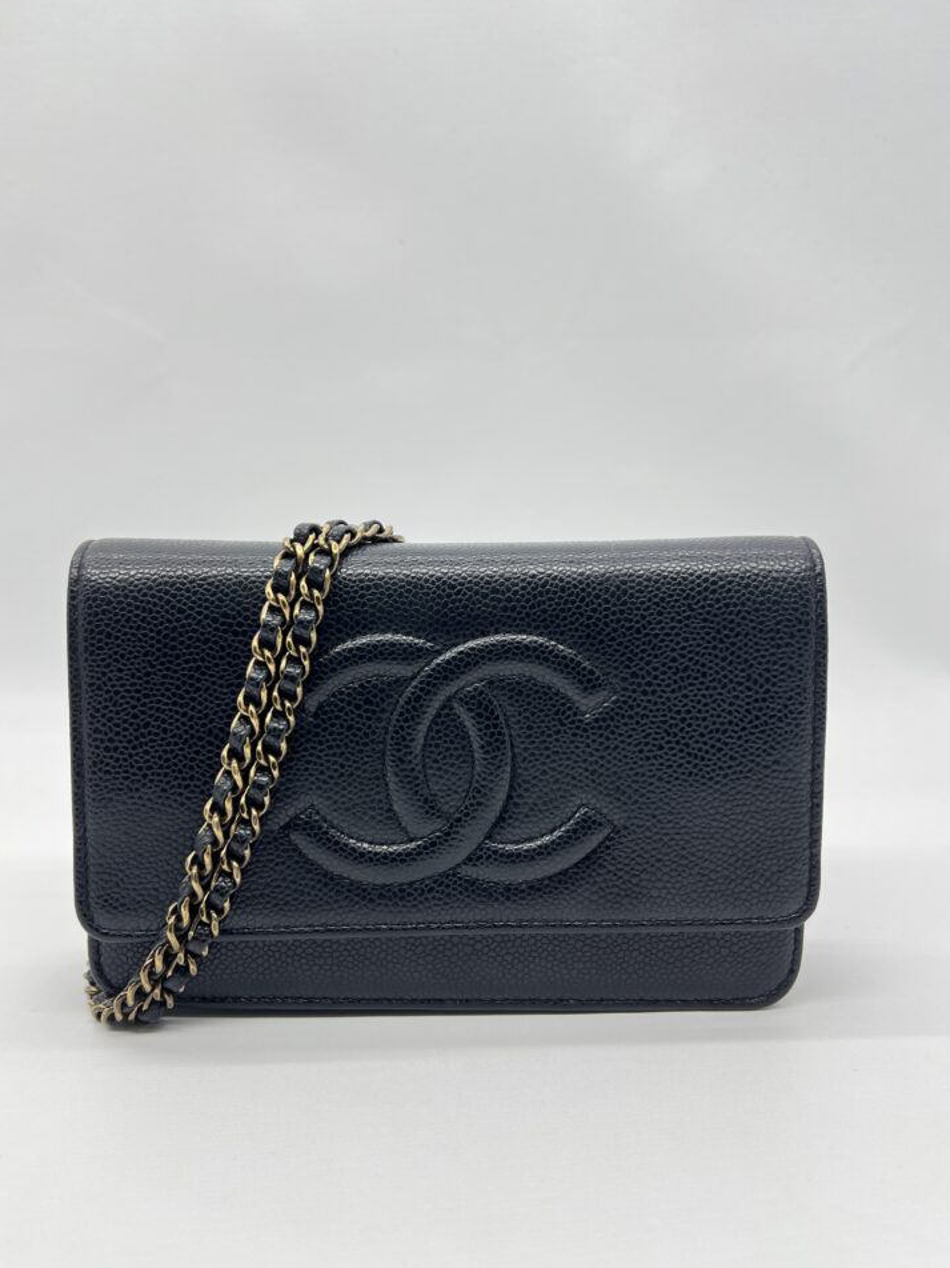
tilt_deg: -9.6
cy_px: 621
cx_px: 456
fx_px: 1025
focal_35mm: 28
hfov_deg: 49.7
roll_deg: +0.0
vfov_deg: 63.4
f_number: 1.5
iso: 32
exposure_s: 1/126
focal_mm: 5.7
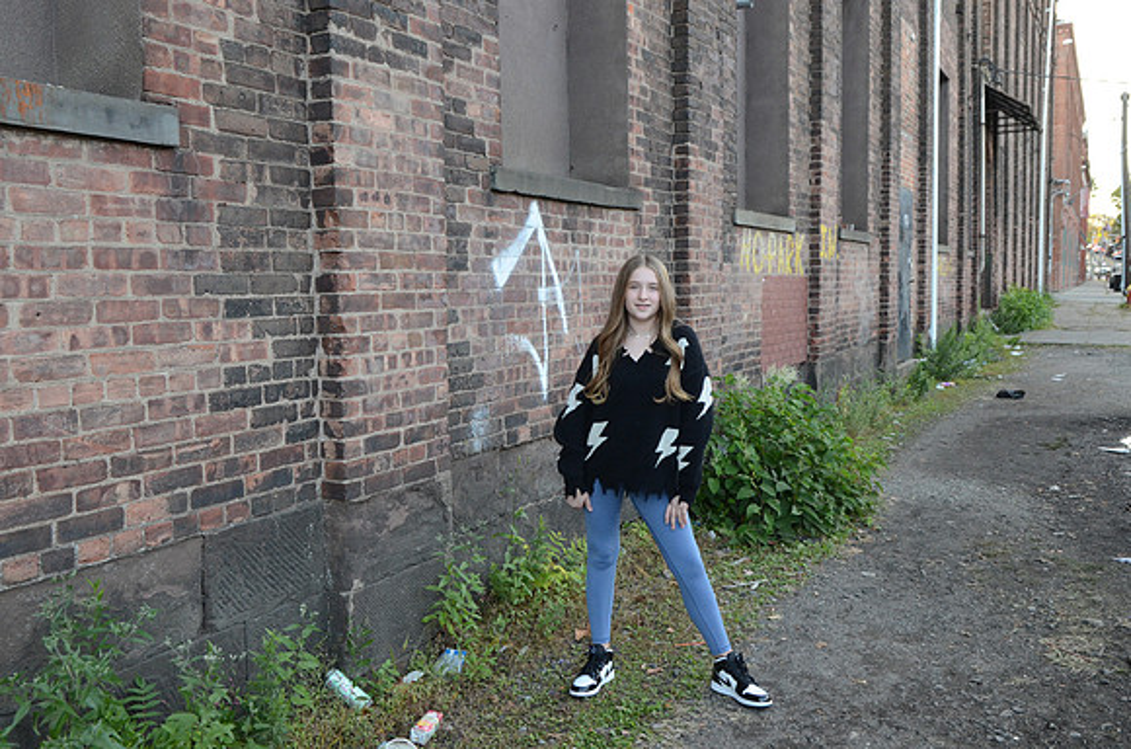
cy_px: 374
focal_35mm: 33
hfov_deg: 57.3
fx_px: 1034
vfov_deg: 39.8
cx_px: 566
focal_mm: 22
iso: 1000
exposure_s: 1/100
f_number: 6.3
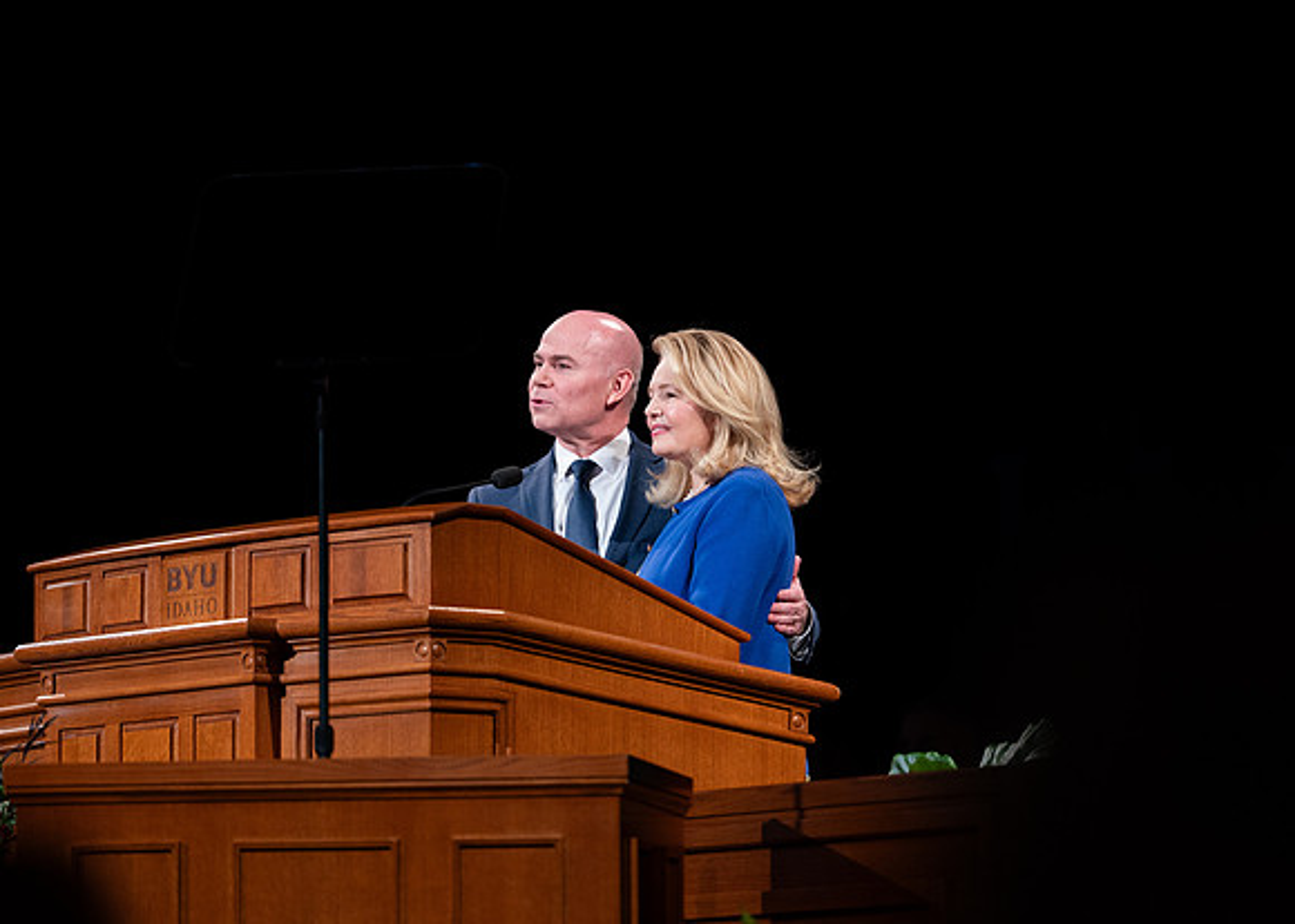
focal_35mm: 224
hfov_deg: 9.0
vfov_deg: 6.4
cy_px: 493
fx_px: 8234
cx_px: 742
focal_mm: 200
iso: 1250
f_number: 2.8
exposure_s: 1/250
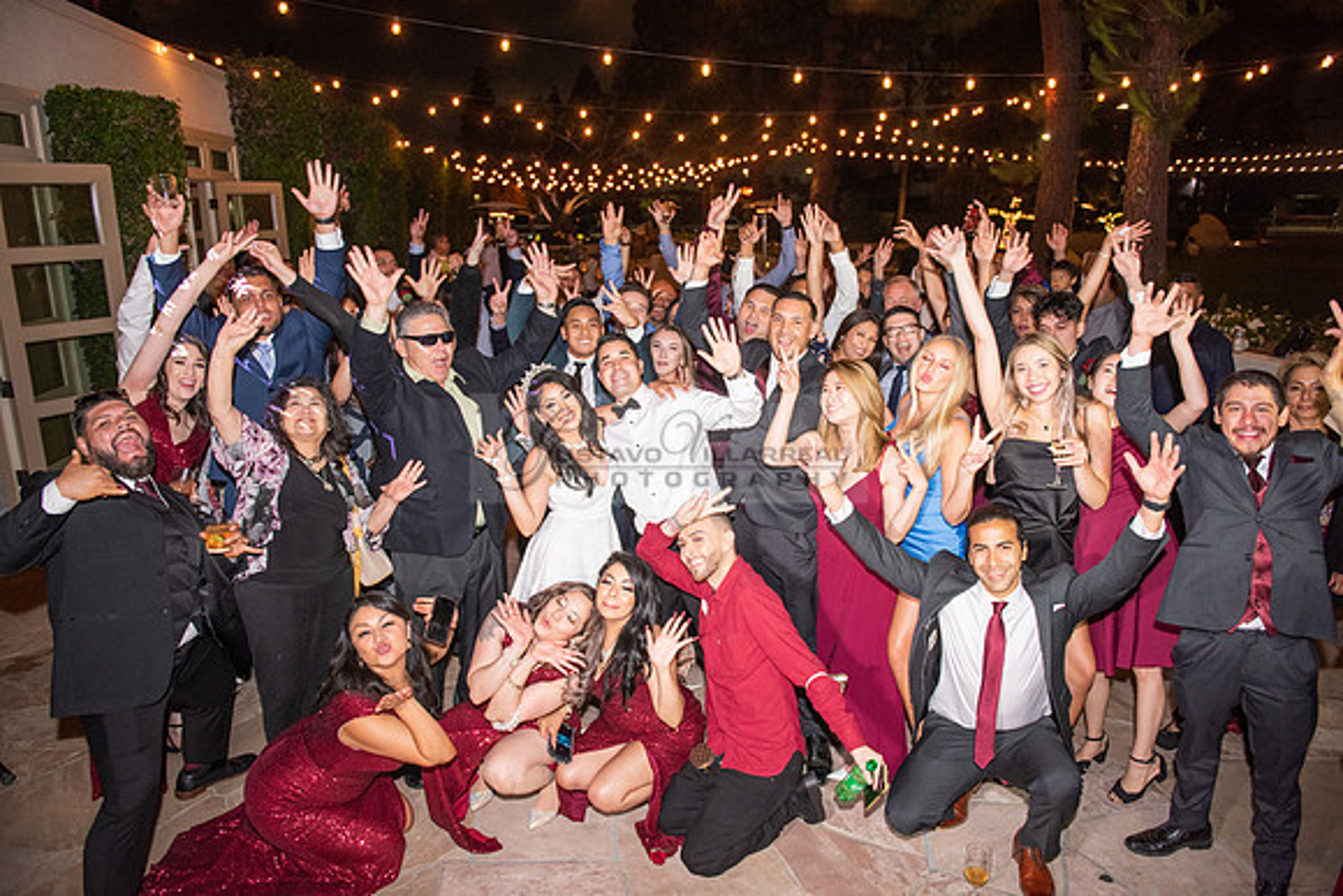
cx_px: 672
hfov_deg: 73.7
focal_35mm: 24
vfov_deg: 53.2
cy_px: 448
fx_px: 896
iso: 1250
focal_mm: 24
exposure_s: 1/125
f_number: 2.8
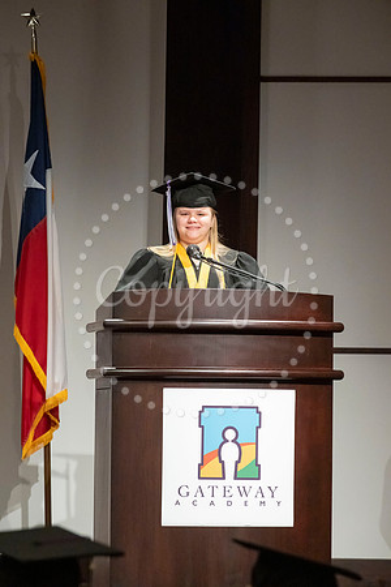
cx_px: 196
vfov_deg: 10.3
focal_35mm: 200
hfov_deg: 6.9
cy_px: 294
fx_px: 3258
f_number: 8
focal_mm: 200
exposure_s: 1/200
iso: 6400
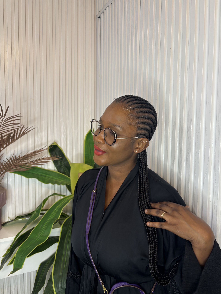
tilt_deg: -4.5
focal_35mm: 26
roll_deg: -1.3
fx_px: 221
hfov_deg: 53.1
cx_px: 110
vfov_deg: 67.3
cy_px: 147
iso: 80
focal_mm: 5.96
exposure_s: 1/50
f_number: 1.6
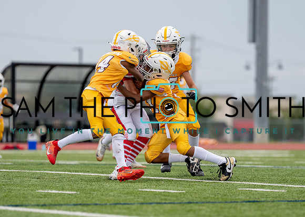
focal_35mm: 324
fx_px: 2806
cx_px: 185
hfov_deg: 6.2
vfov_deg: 4.4
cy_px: 134
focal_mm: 200
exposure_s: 1/3200
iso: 250
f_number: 2.8
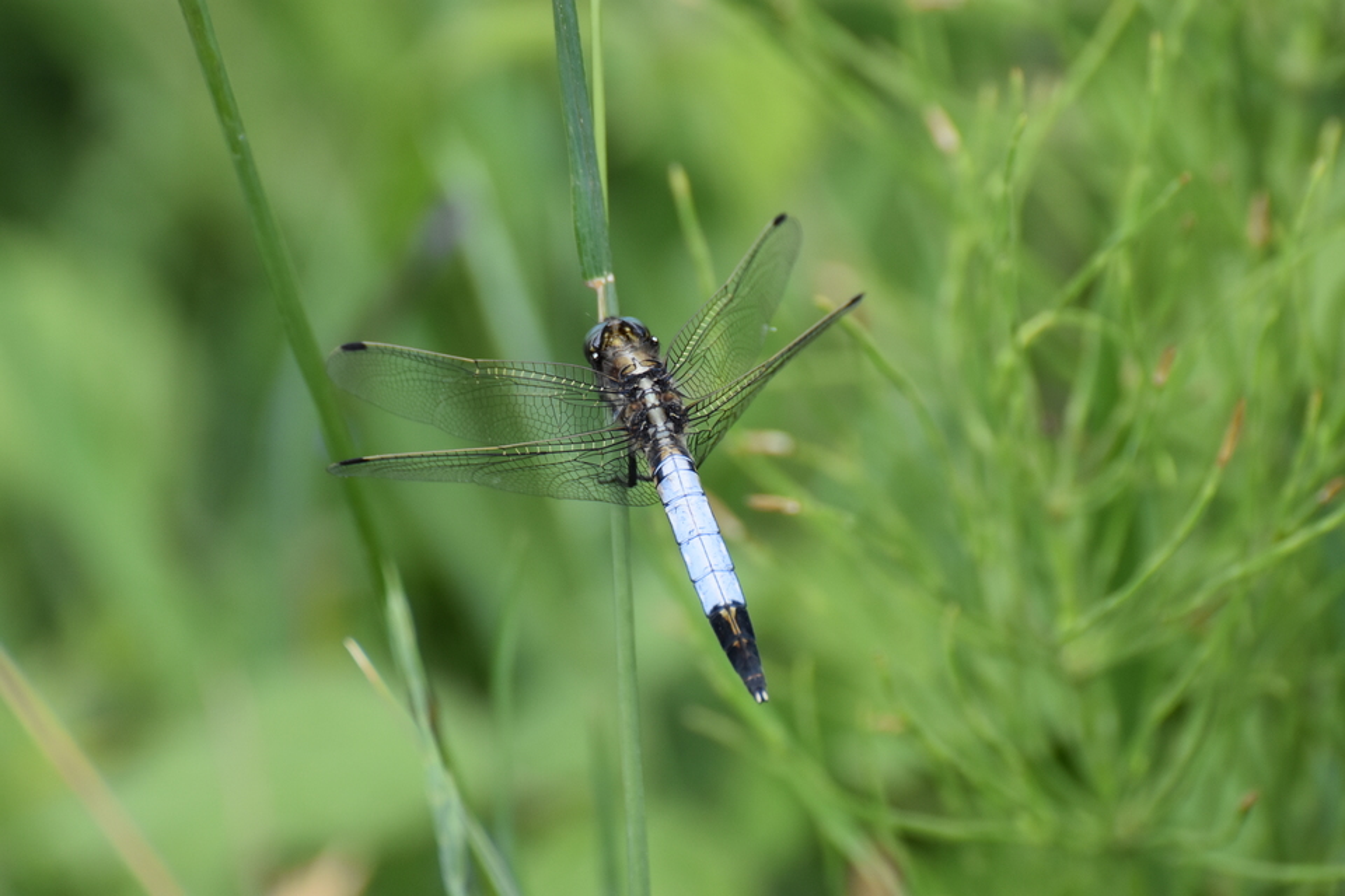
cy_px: 448
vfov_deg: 3.1
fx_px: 16811
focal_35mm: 450
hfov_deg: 4.6
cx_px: 672
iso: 800
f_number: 7.1
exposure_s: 1/800
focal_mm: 300
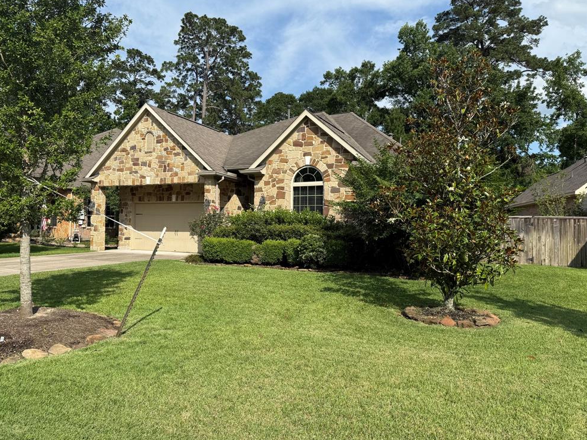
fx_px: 424
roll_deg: -1.1
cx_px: 284
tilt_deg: +3.0
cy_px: 214
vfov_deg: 54.9
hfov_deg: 69.4
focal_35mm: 25
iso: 80
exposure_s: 1/4975
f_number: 1.78
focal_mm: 6.76
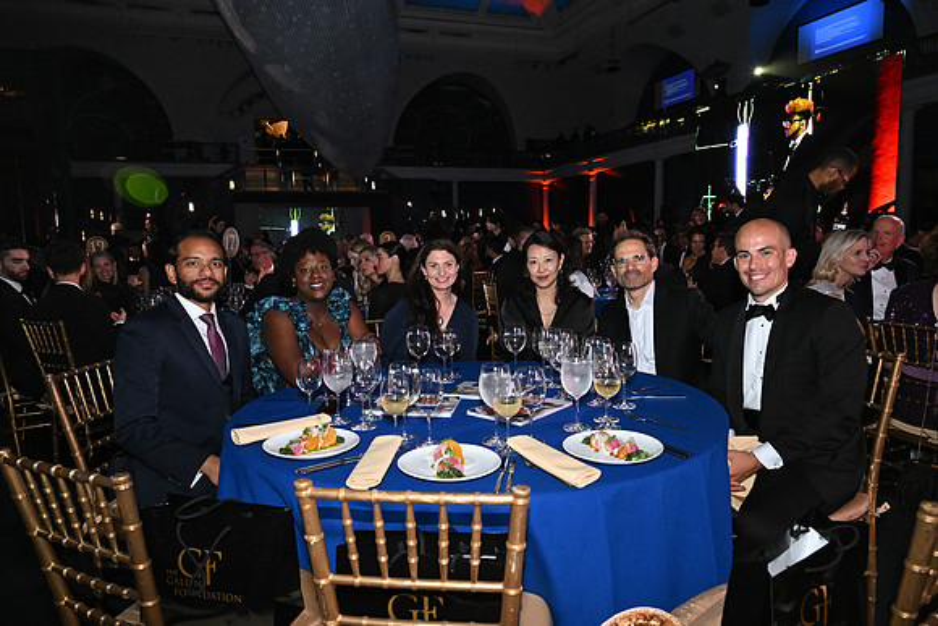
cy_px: 313
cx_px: 469
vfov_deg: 50.4
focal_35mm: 26
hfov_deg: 70.4
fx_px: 665
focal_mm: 25.5
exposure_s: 1/125
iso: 8000
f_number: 5.6
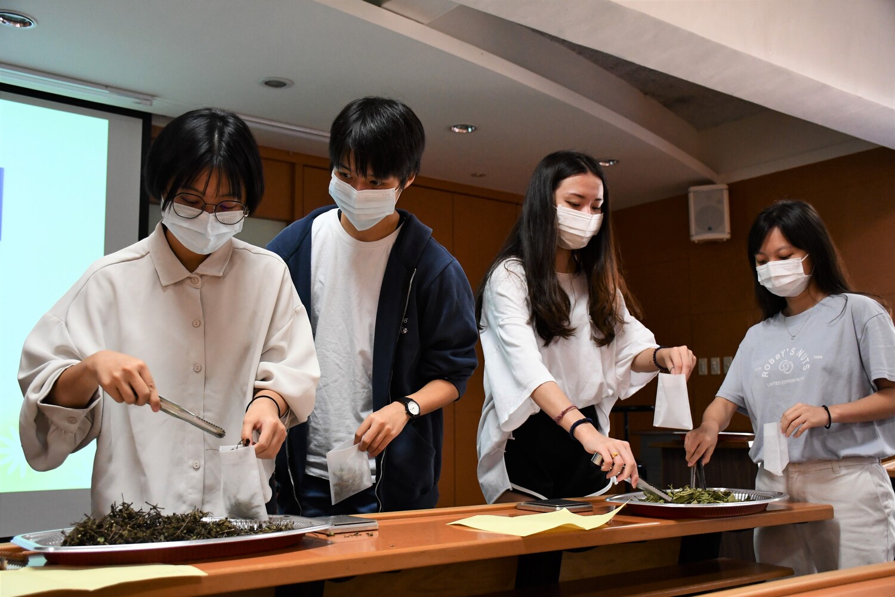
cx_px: 448
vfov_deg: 34.2
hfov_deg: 49.6
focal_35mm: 39
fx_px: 970
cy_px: 298
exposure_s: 1/125
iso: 2200
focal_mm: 26
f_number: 3.8
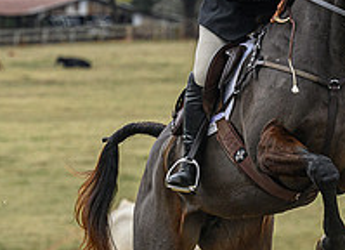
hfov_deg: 3.9
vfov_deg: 2.8
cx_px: 211
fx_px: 5059
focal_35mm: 514
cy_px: 130
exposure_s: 1/800
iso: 500
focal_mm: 120
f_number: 3.5
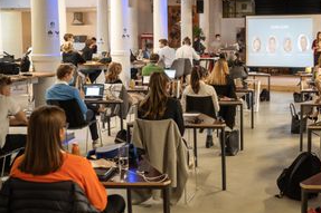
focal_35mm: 50
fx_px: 446
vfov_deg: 26.9
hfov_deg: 37.3
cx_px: 284
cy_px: 88
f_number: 2.8
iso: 800
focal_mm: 28
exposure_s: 1/30
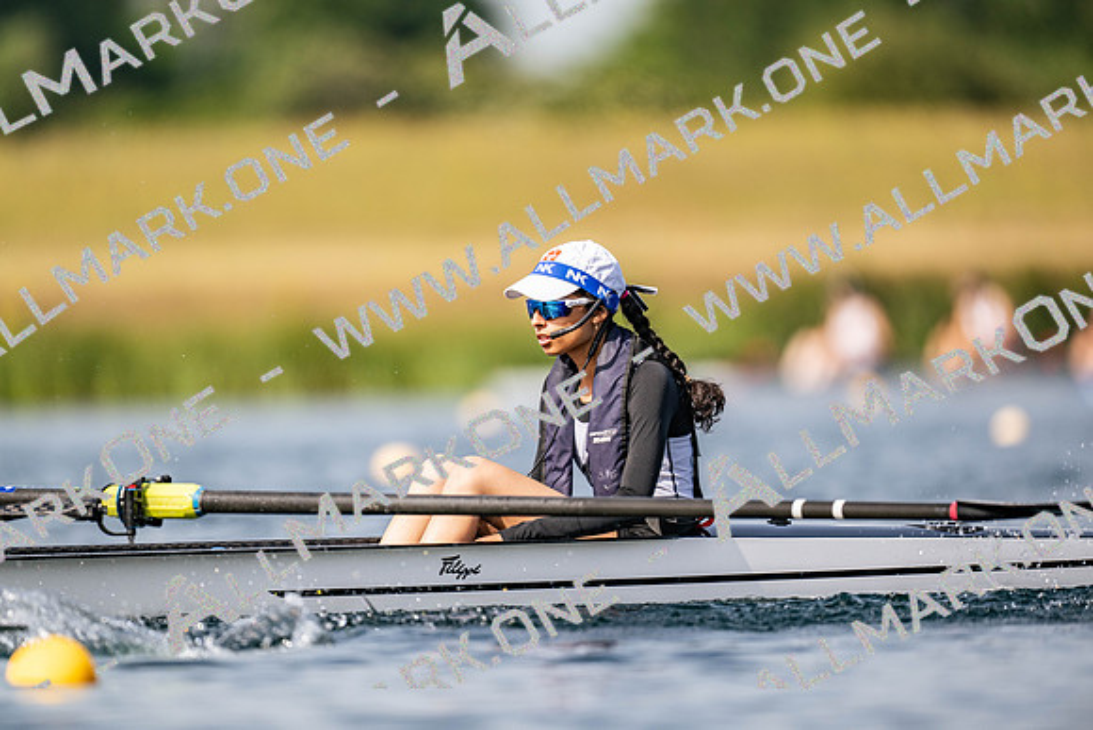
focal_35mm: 600
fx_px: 18220
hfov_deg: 3.4
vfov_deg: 2.3
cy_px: 365
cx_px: 546
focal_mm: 600
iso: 160
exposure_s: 1/2500
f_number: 4
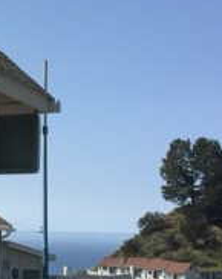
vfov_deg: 23.5
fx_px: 667
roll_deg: -2.8
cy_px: 100
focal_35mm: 81
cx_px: -73
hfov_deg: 17.6
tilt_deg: +10.1
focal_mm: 4.15
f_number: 2.2
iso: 32
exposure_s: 1/2198
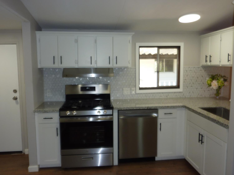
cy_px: 88
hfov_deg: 61.7
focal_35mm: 29
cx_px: 117
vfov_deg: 48.2
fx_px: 196
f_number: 3.4
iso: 100
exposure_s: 1/30
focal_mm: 4.7
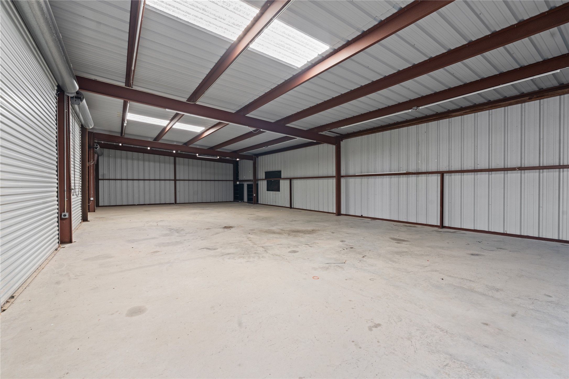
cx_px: 284
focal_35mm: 16
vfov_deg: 73.7
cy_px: 190
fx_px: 253
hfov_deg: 96.7
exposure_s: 1/2
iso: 640
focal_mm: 16
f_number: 9
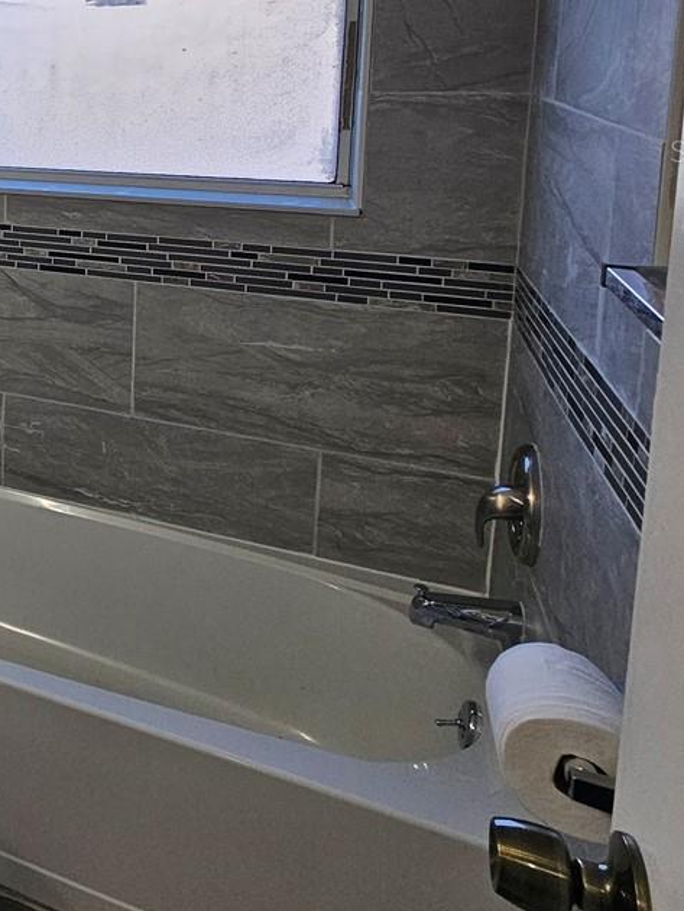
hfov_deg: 28.0
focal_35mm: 33
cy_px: 150
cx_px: -350
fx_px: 869
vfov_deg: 51.0
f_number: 2.2
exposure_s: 1/120
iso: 80
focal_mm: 2.2
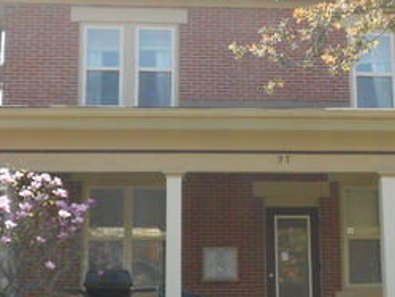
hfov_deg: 25.6
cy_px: 159
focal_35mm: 76
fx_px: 868
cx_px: 243
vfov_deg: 19.4
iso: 80
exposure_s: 1/200
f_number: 3.9
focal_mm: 6.7
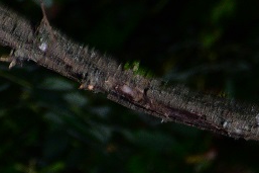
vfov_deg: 0.7
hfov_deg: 1.1
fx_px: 14092
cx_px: -186
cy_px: -121
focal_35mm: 1960
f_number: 5.6
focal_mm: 320
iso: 2000
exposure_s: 1/13
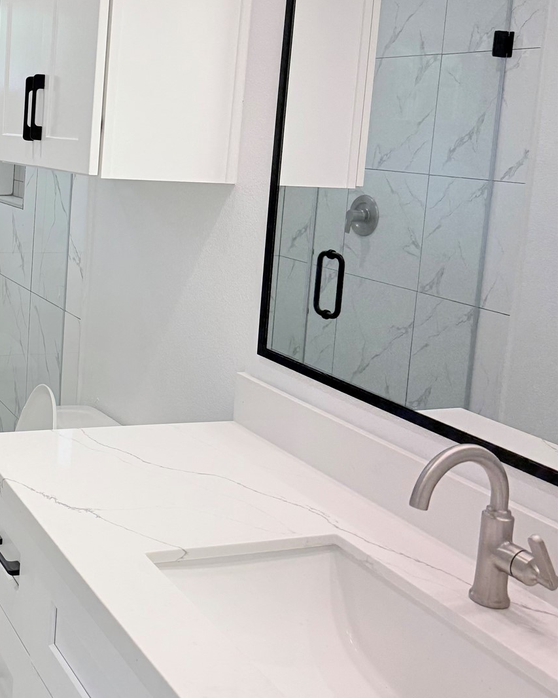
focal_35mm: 45
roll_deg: -4.0
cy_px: 217
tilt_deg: -6.9
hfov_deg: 31.8
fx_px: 929
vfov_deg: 40.5
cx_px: 56
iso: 100
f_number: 1.78
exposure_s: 1/335
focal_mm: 6.76
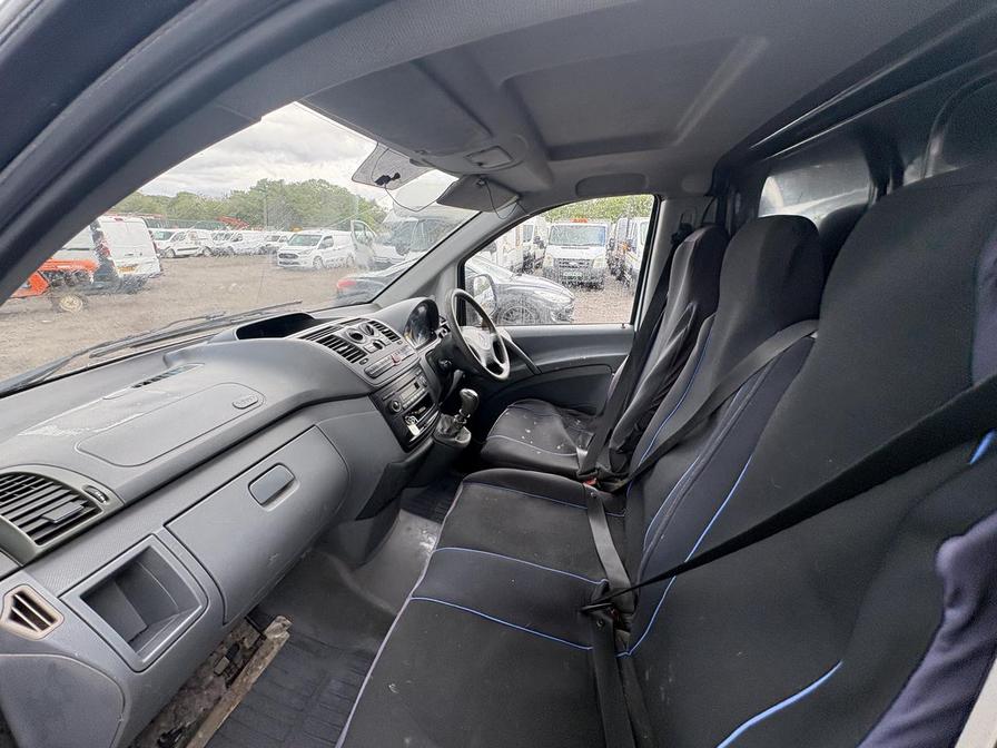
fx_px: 403
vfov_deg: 85.7
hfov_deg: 102.1
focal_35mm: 14
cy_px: 374
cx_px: 498
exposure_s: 1/143
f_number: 2.2
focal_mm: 2.22
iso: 64
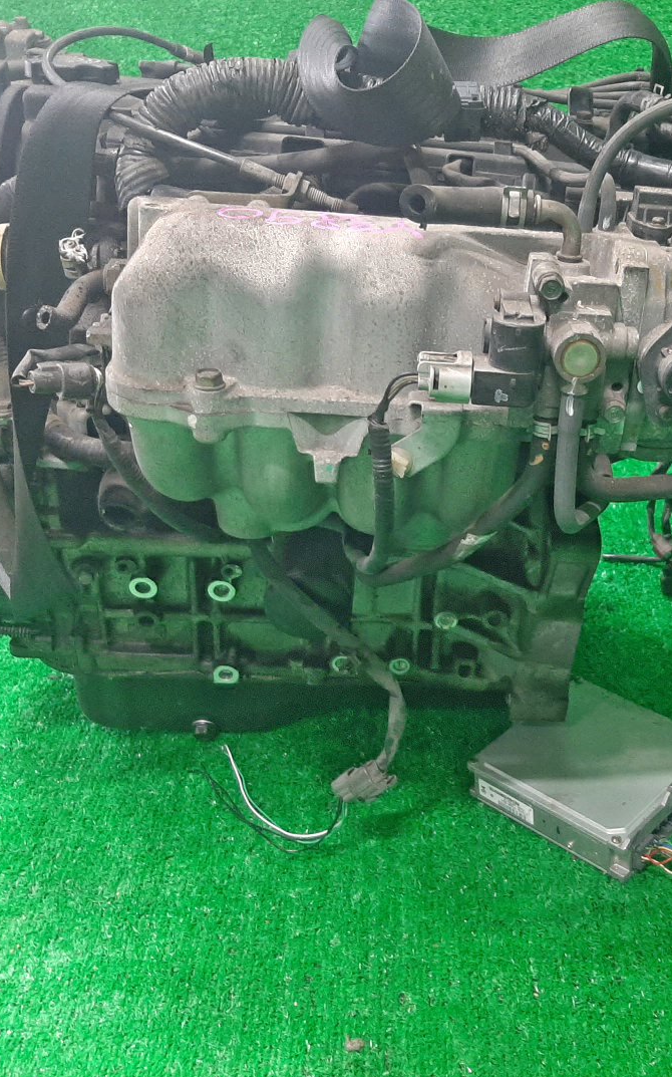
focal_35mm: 37
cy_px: 541
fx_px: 1085
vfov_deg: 52.8
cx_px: 468
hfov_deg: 34.0
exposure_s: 1/50
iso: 244
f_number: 1.7
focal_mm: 3.93
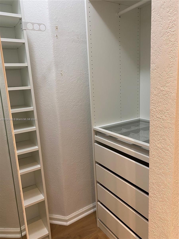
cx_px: 90
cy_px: 120
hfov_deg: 53.1
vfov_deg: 67.3
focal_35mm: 26
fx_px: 179
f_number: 1.8
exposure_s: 1/60
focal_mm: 4.25
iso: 100
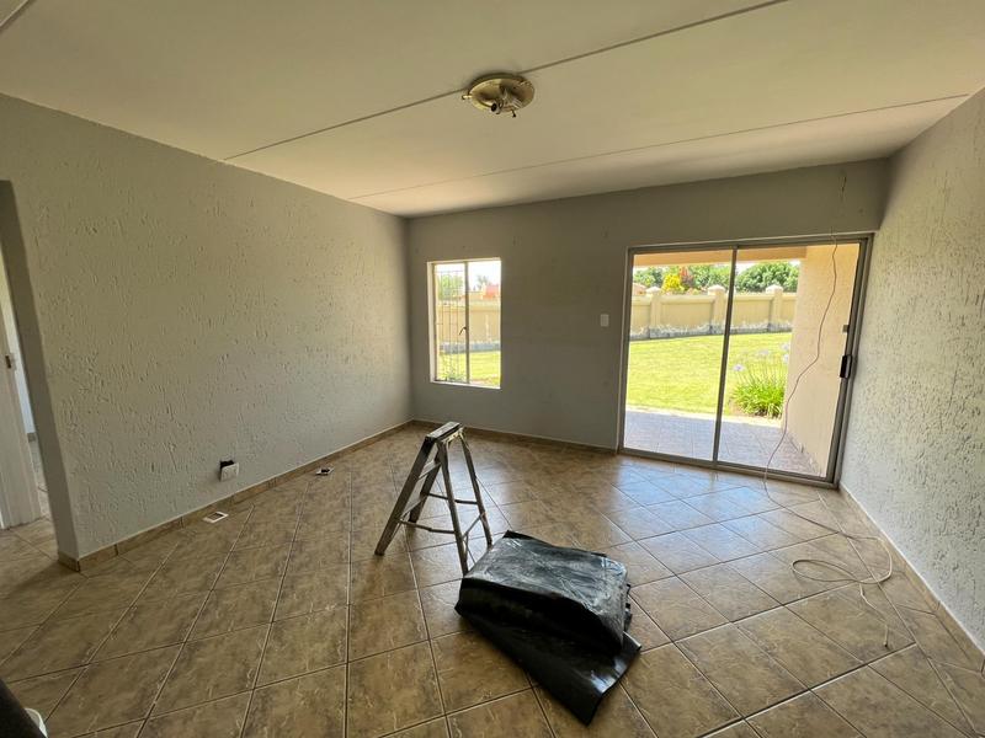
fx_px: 370
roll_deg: +2.1
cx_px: 492
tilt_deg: -8.5
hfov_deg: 106.2
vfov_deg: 89.9
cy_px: 369
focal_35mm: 13
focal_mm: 1.57
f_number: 1.8
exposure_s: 1/149
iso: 32
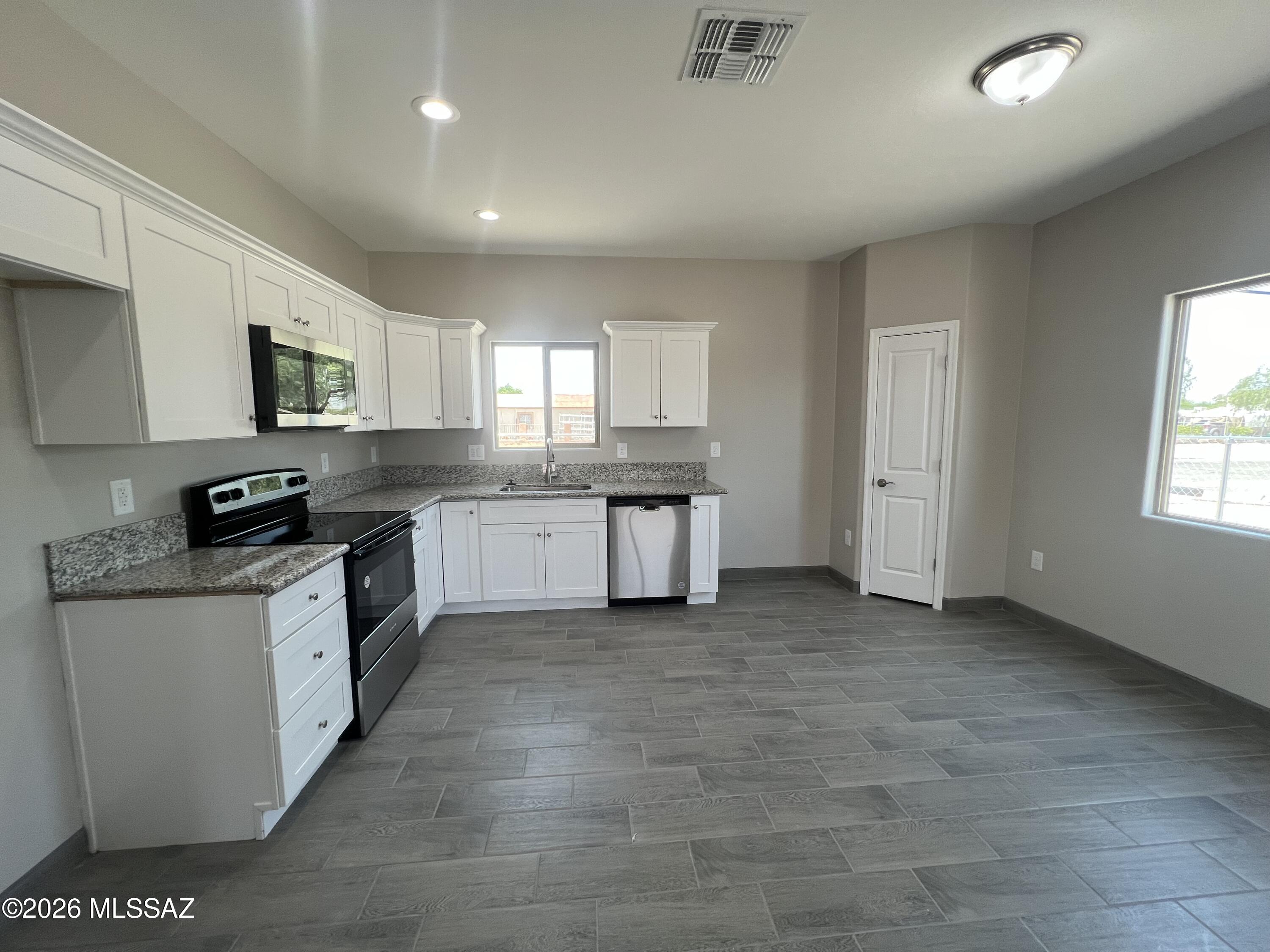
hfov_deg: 106.2
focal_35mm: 13
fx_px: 477
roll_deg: +1.1
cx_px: 635
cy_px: 476
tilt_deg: -8.8
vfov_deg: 89.9
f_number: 1.8
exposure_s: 1/120
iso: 64
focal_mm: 1.57
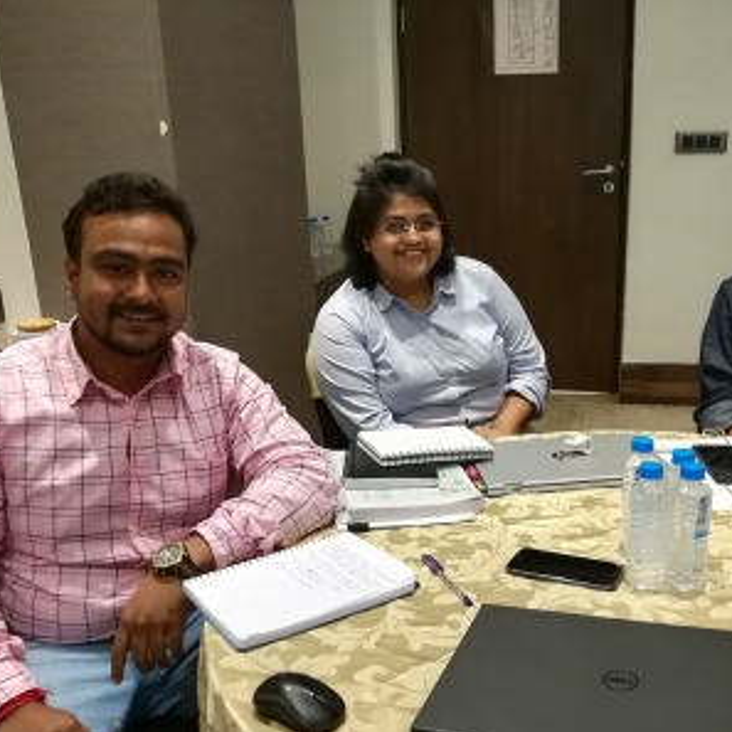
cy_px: 367
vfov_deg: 52.5
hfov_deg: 52.0
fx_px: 742
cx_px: 456
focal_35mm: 31
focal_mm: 3.83
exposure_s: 1/20
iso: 500
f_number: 2.2
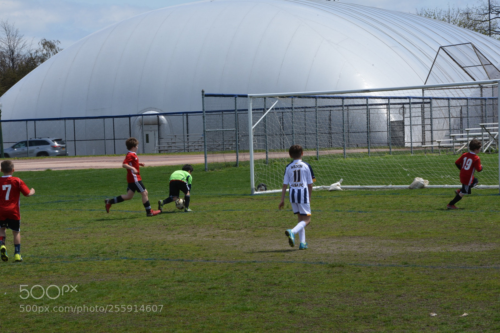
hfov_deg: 15.2
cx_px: 250
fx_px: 1875
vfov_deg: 10.2
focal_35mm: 135
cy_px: 166
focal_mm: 135
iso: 360
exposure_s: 1/125
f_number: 22
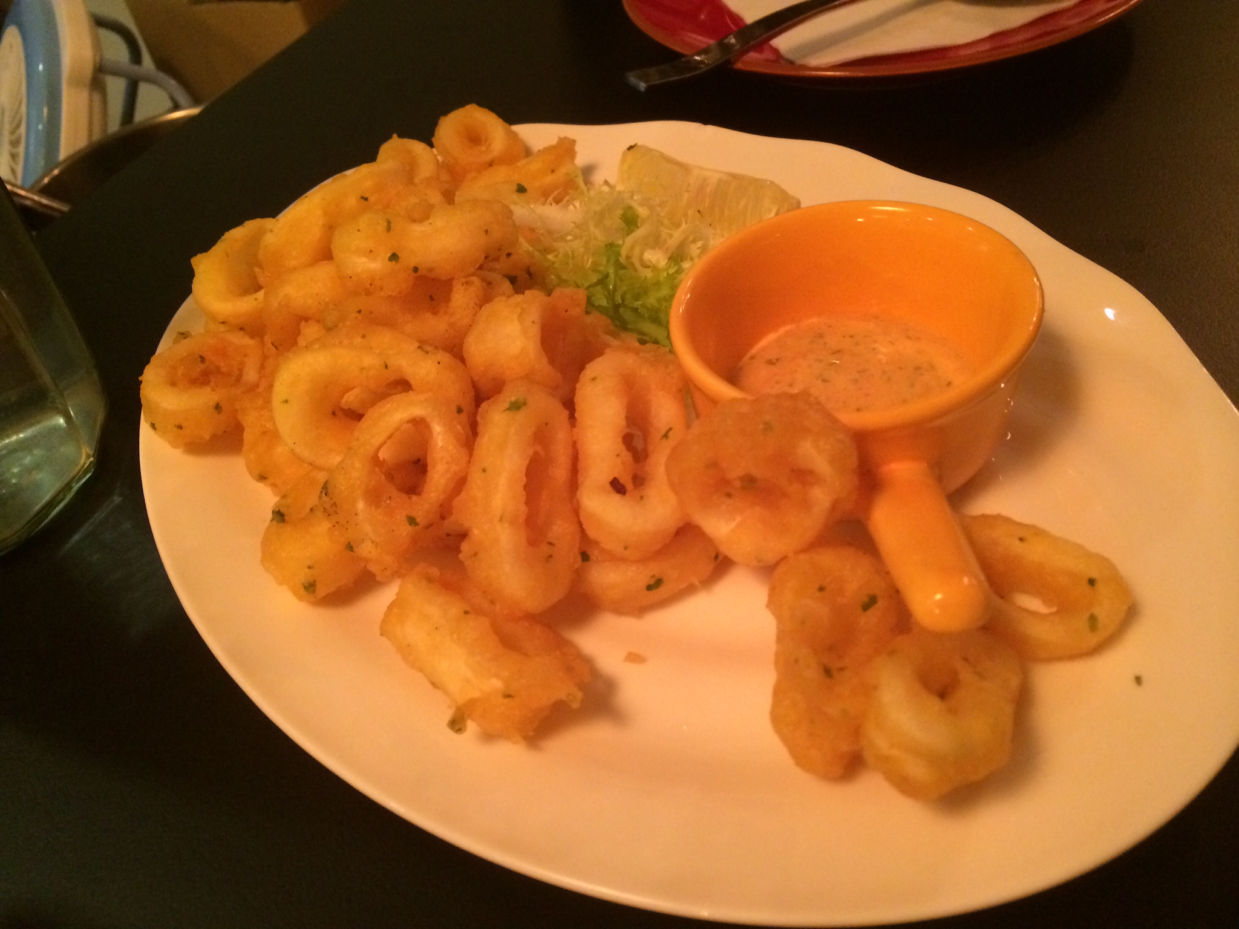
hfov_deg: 60.0
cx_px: 620
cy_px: 464
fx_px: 1074
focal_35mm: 30
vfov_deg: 46.8
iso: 320
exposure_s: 1/24
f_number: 2.2
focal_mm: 4.12
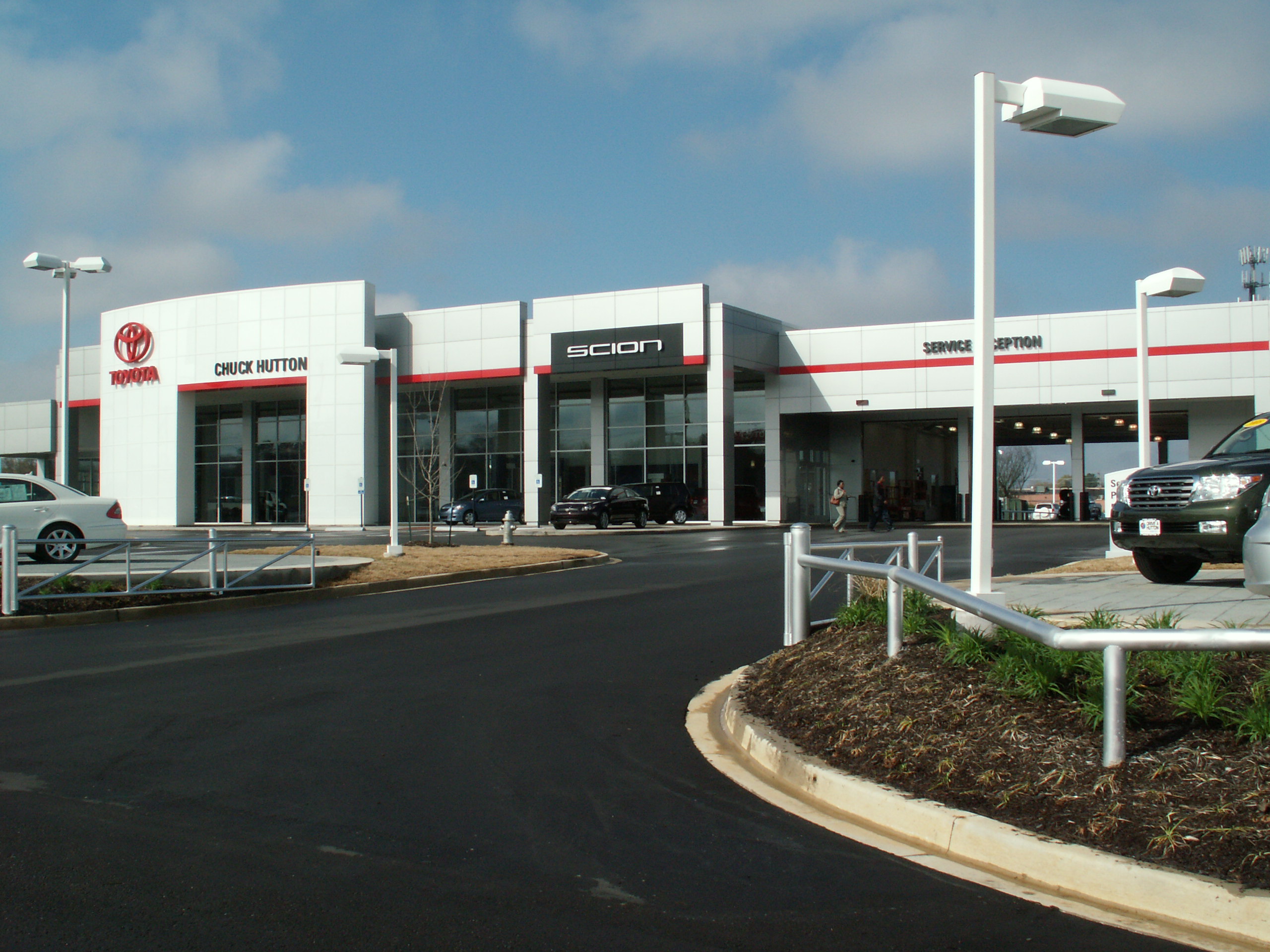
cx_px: 635
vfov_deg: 38.7
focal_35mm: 37
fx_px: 1357
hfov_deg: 50.1
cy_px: 476
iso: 50
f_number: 8
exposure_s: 1/250
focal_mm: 6.2
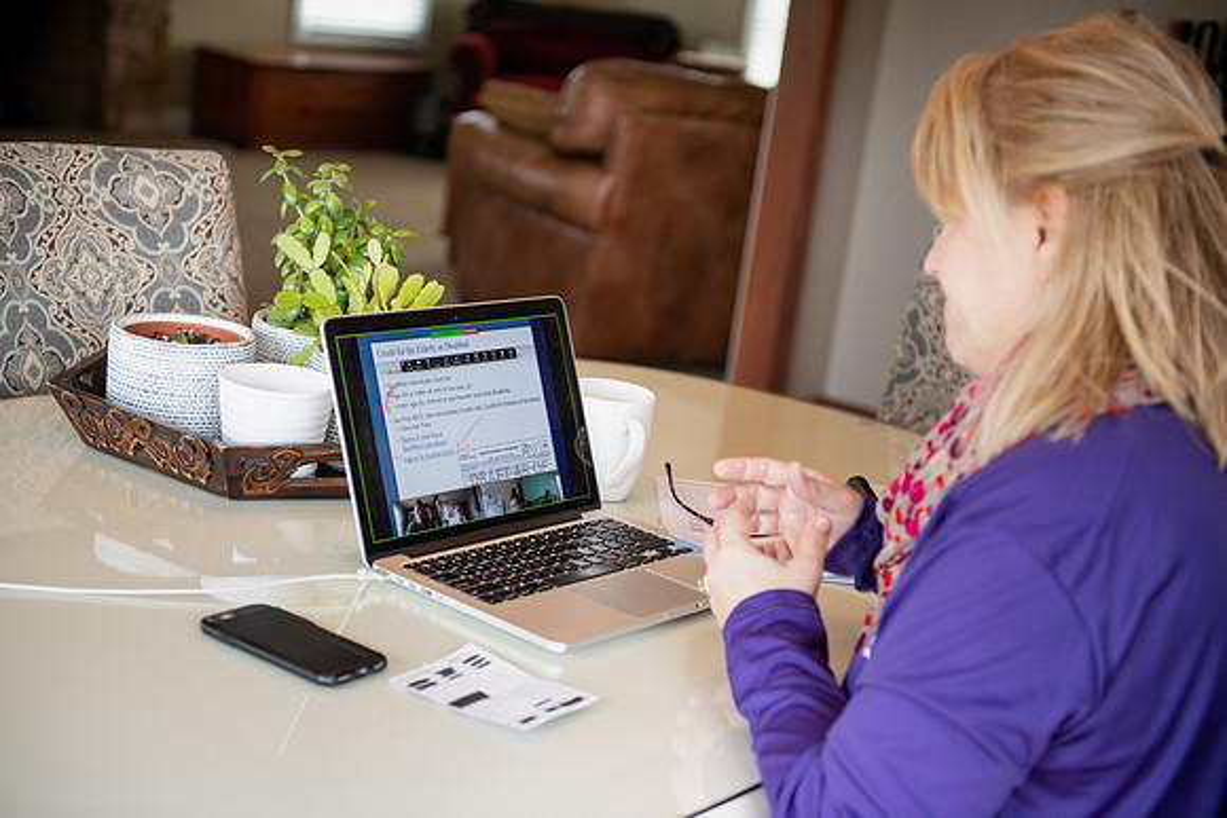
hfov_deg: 35.6
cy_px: 409
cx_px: 614
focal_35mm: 56
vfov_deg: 24.2
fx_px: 1909
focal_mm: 56
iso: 500
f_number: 3.2
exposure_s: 1/125
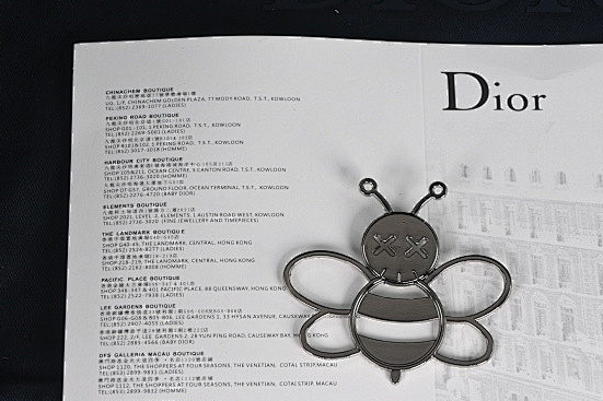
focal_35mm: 147
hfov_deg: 13.9
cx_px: 399
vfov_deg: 9.3
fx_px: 2461
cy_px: 199
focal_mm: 50
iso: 160
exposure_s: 1/60
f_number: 6.3
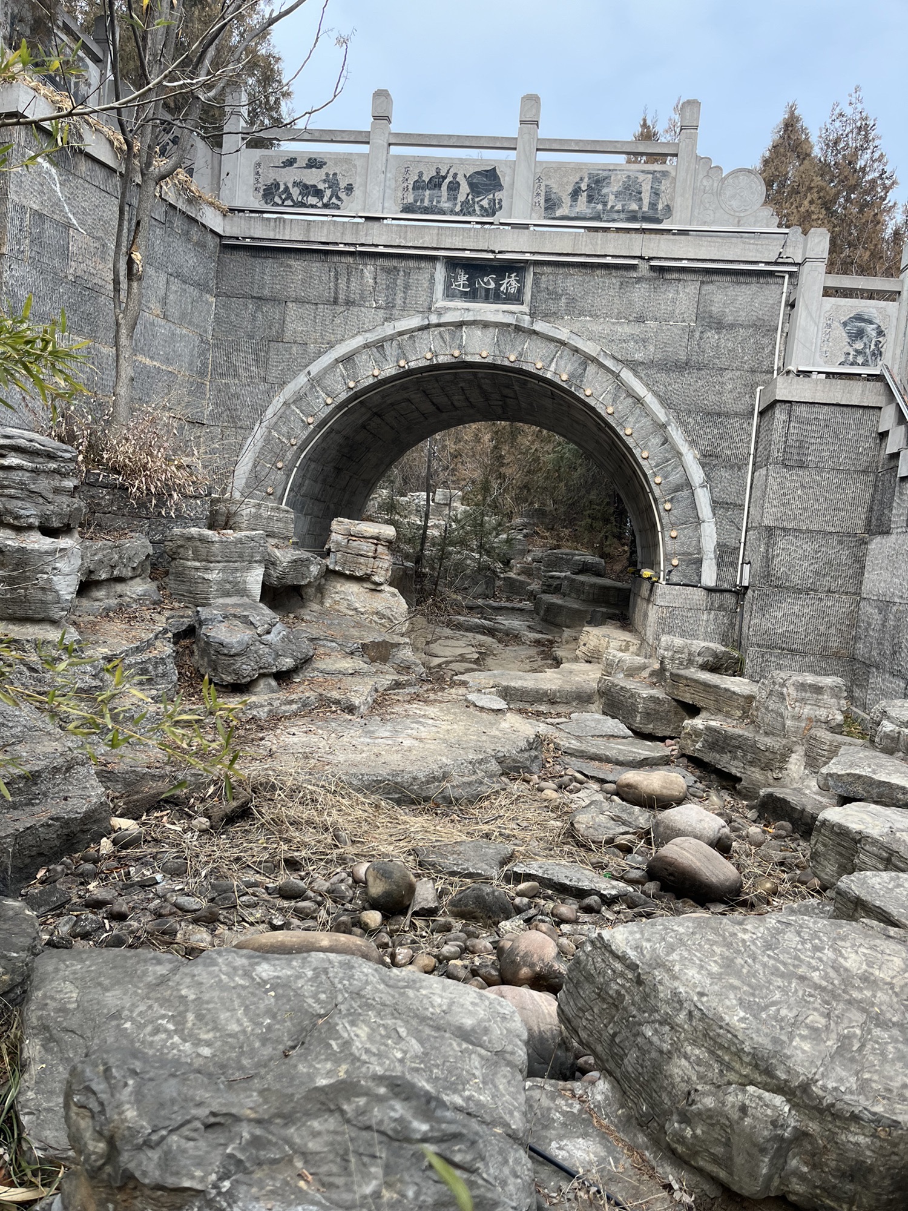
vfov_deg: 67.3
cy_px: 606
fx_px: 909
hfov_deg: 53.1
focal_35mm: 26
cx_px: 454
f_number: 1.6
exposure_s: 1/608
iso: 50
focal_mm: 5.1
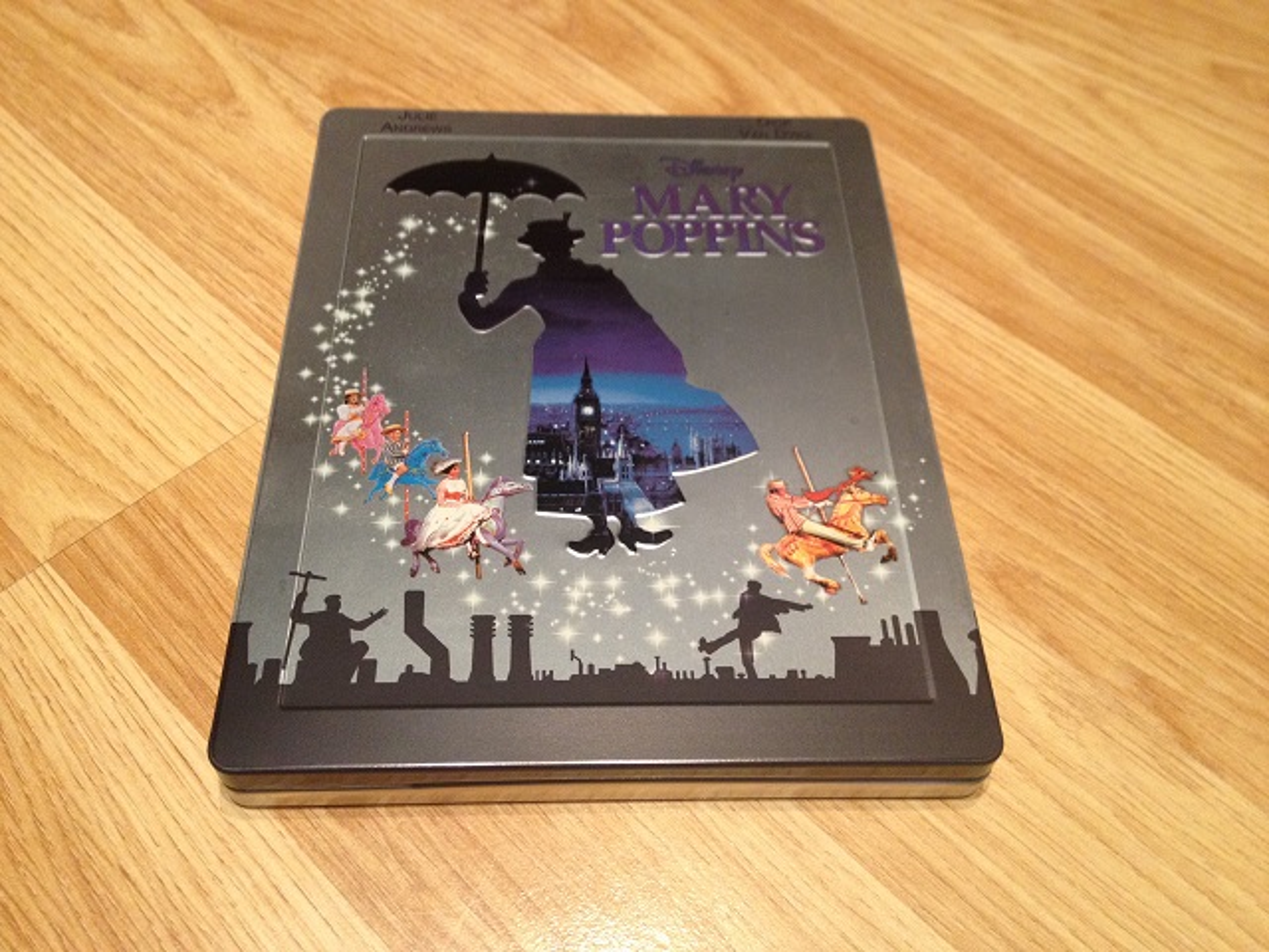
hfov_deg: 52.6
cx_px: 634
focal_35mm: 35
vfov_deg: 40.7
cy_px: 476
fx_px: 1283
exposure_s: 1/20
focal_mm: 4.28
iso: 200
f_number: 2.4
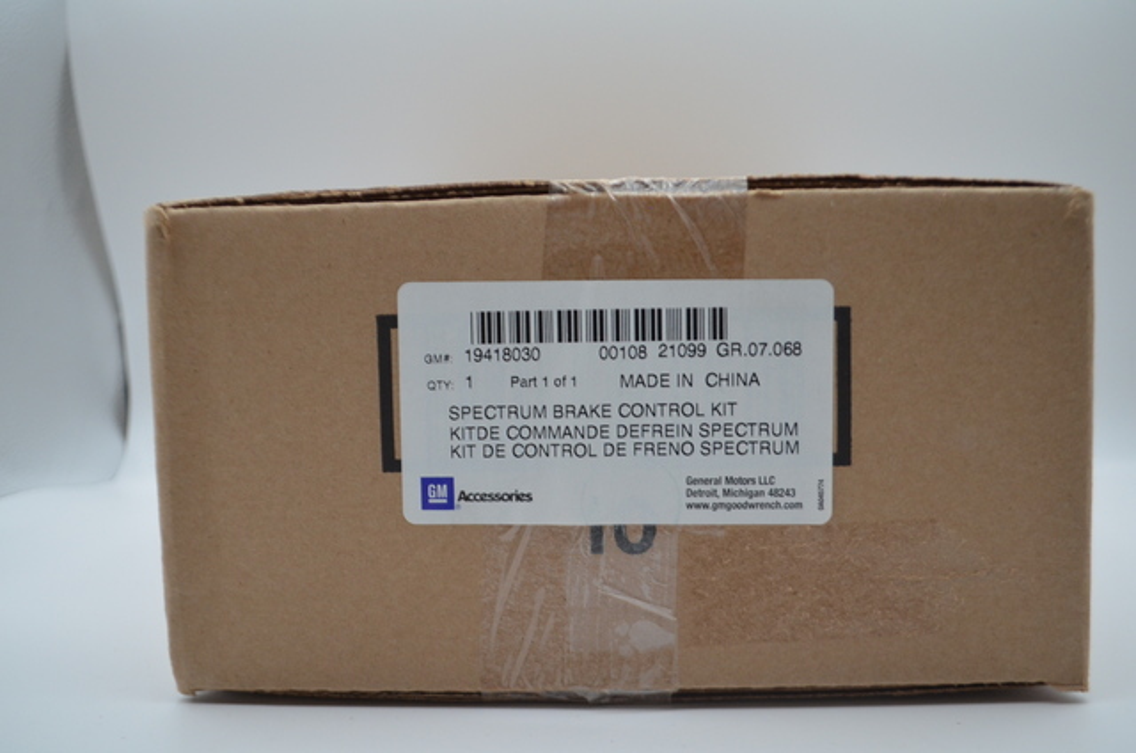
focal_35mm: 33
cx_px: 568
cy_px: 376
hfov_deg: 57.3
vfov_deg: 39.8
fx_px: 1039
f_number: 3.8
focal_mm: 22
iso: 900
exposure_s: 1/500
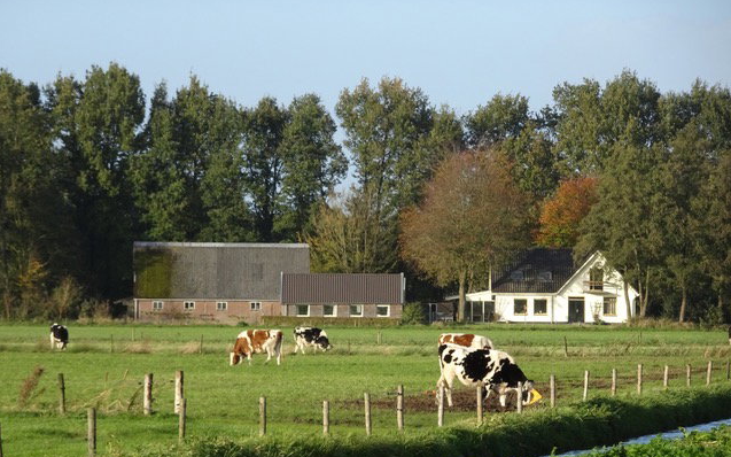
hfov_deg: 8.0
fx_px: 5239
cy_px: 270
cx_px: 365
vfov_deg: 5.0
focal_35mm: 263
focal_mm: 42.14
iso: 160
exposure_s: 1/320
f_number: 6.3
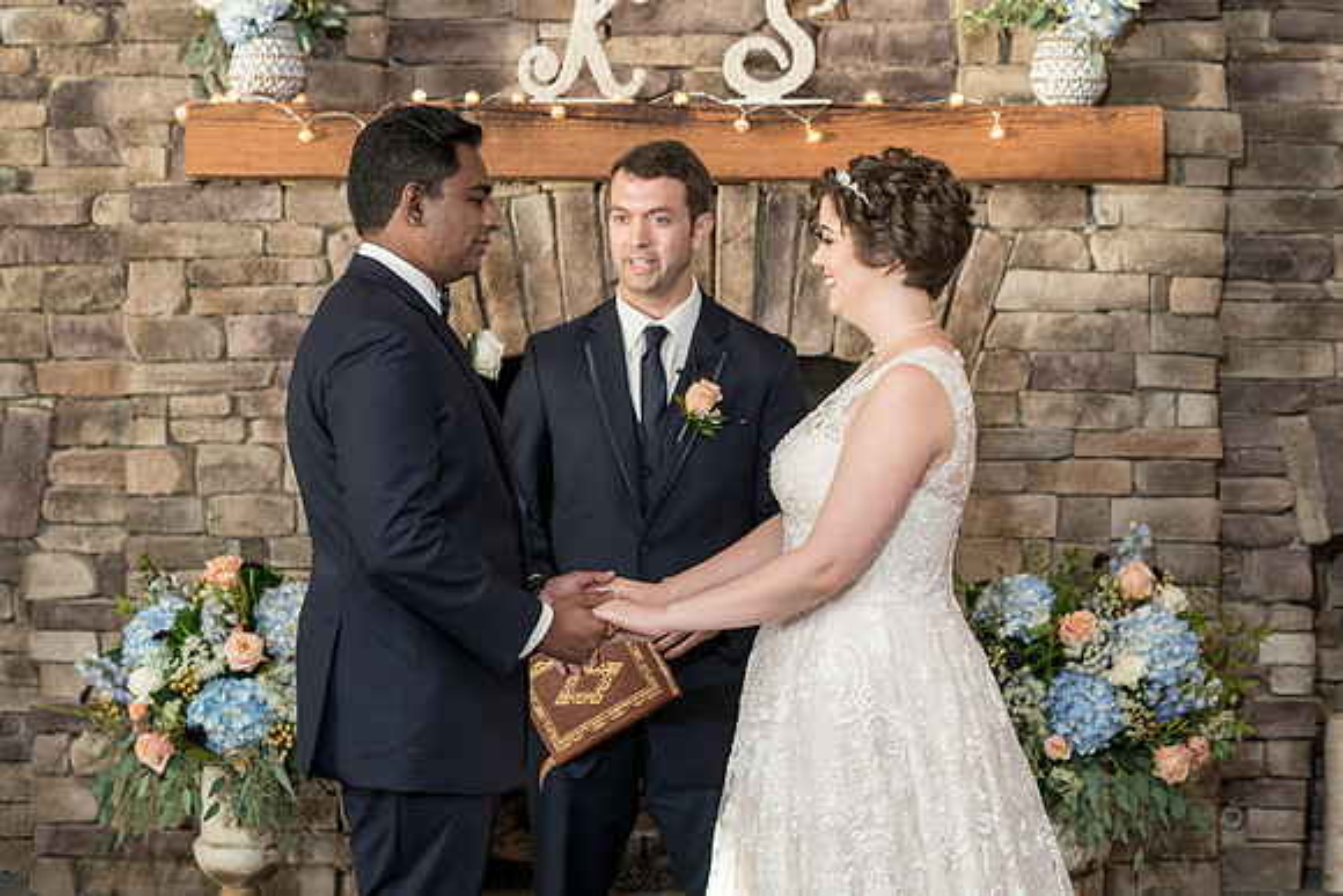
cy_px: 420
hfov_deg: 22.8
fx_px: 3331
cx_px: 714
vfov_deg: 15.3
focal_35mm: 89
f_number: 4
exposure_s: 1/200
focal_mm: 84
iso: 2000
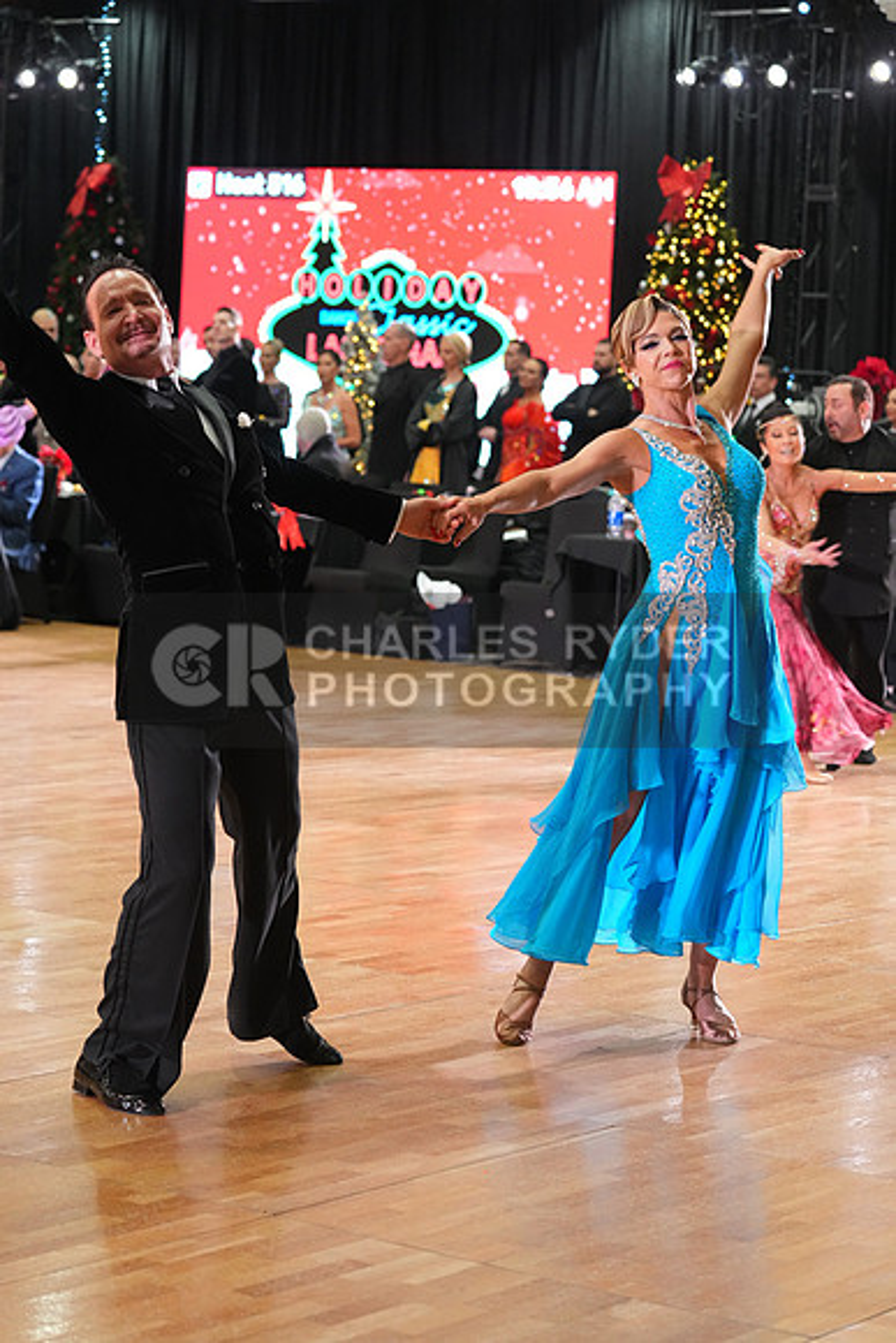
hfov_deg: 15.2
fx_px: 3358
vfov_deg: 22.6
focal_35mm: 90
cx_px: 448
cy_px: 672
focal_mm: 90
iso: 4000
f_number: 4.5
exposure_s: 1/200
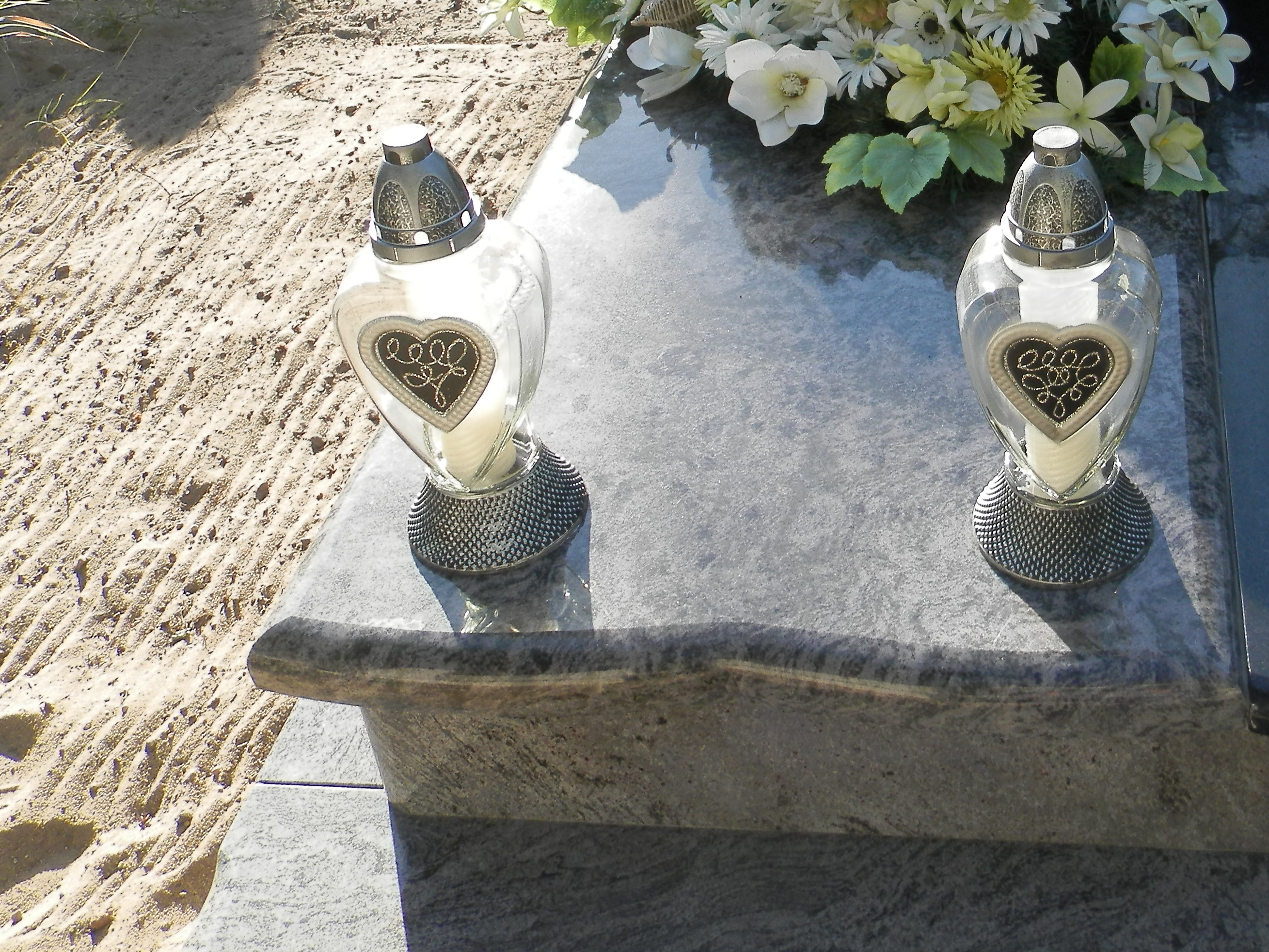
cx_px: 967
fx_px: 1613
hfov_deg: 41.5
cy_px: 158
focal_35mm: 44
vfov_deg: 31.8
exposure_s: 1/200
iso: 80
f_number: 3.1
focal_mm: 4.5
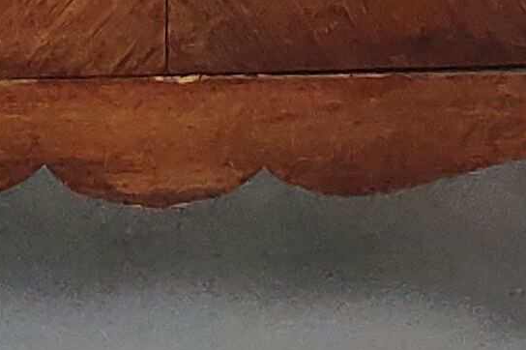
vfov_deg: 6.6
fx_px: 2365
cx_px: 310
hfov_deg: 12.7
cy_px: -1099
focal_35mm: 162
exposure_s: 1/100
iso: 353
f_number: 1.8
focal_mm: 4.22
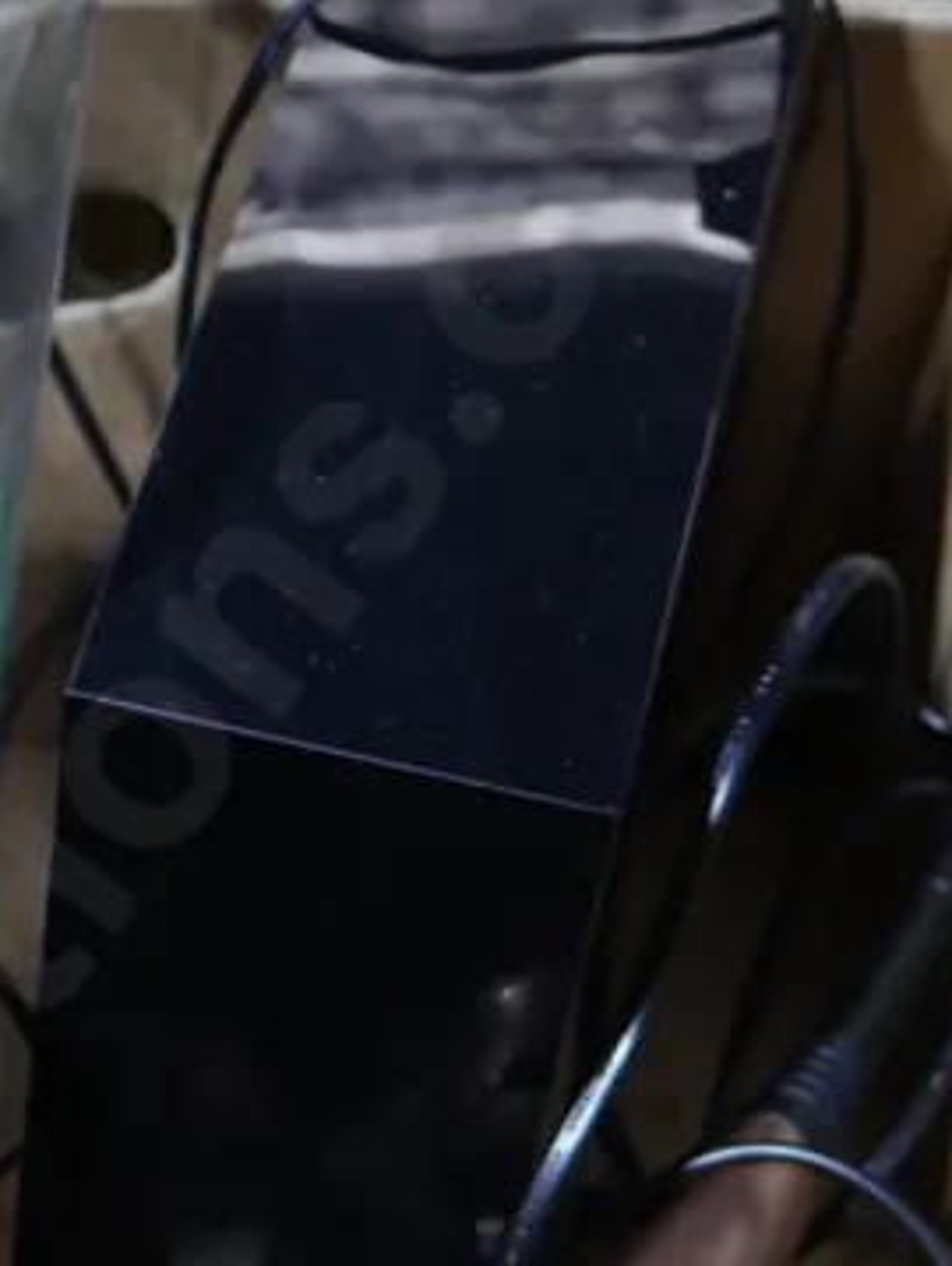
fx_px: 4173
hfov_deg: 12.7
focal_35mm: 114
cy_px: 1181
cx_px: -171
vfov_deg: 17.0
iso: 1000
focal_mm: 20
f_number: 4.5
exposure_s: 1/60
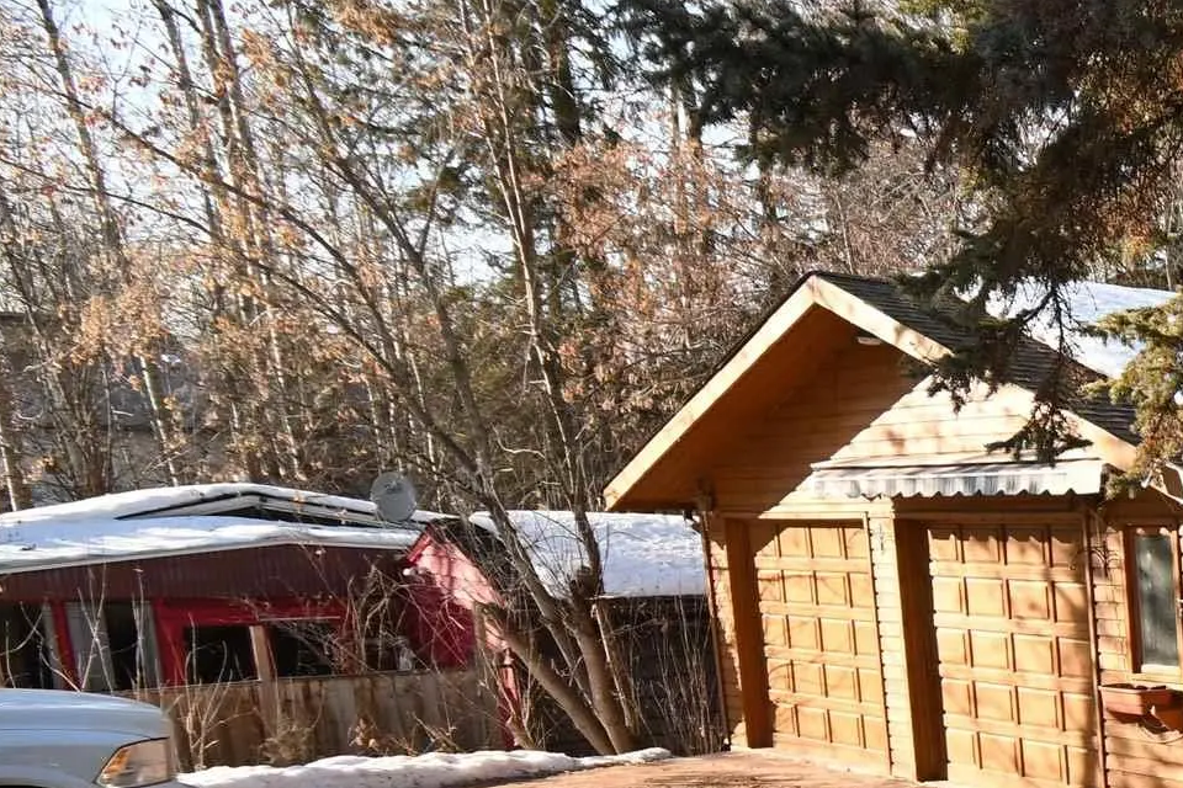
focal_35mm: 48
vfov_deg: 26.1
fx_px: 1577
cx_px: 1708
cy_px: 846
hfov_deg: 28.9
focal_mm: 10
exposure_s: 1/250
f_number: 5.6
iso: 180
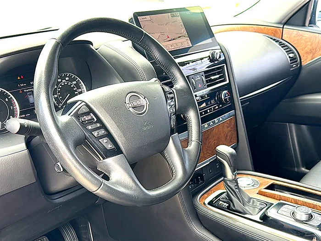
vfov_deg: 37.7
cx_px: 160
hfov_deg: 49.0
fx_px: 352
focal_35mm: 38
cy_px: 120
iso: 80
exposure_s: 1/178
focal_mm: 6.86
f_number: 1.78
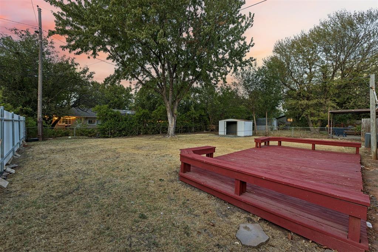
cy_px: 126
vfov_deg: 77.3
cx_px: 189
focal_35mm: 15
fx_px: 157
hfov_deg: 100.4
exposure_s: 1/8
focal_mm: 10
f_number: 6.3
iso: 100
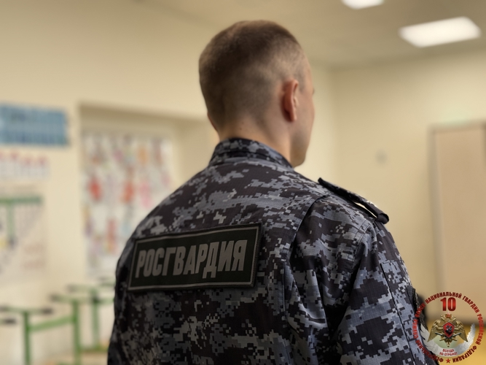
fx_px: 674
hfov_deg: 39.7
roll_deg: +3.9
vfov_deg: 30.3
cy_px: 182
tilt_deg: +1.0
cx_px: 243
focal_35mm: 48
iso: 80
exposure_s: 1/181
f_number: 1.78
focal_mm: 6.76
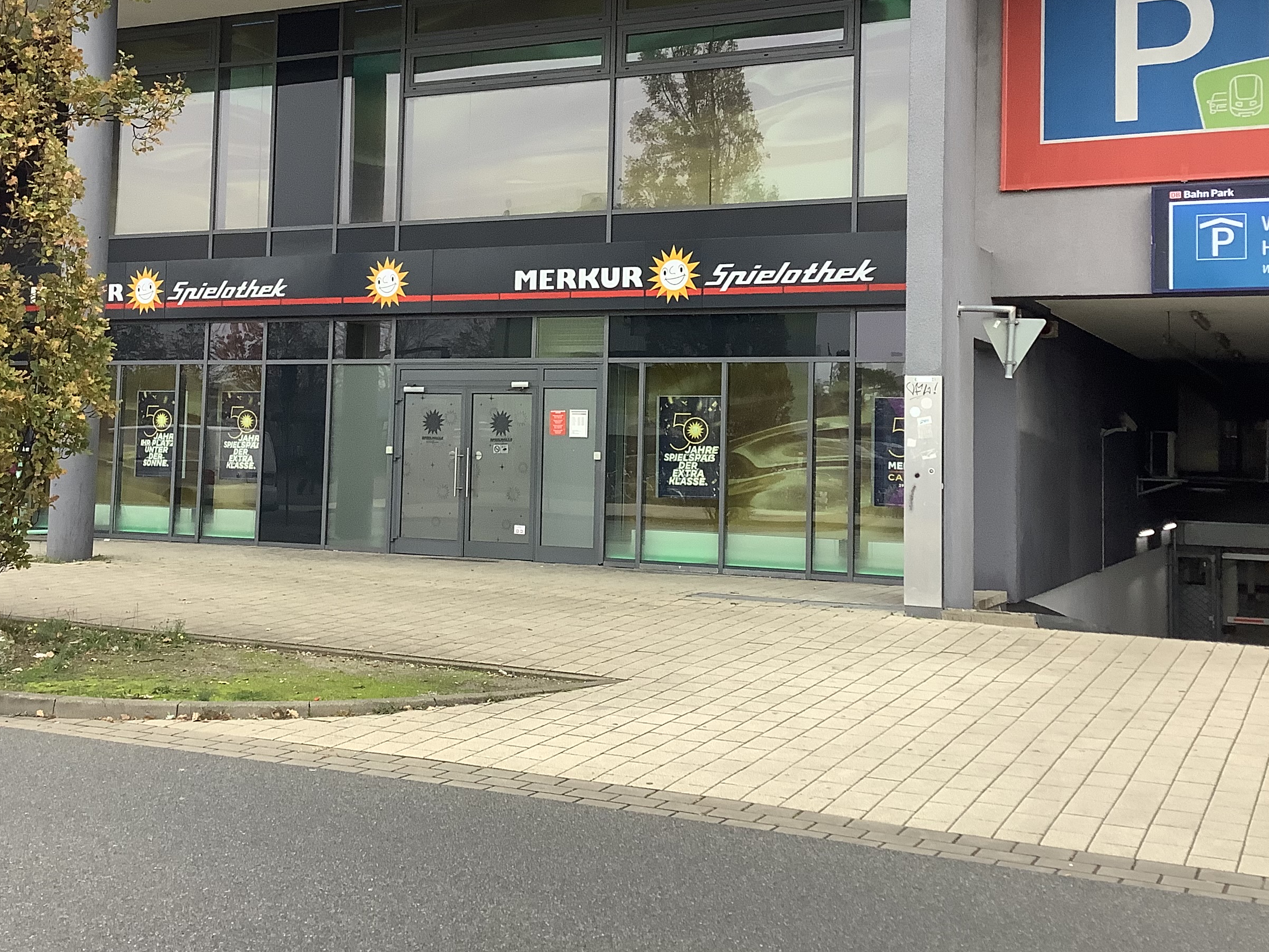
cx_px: 582
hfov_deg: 44.8
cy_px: 337
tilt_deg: +4.0
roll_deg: -1.2
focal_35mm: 42
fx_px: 1540
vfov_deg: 34.1
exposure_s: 1/100
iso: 80
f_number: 2.4
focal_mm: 3.3
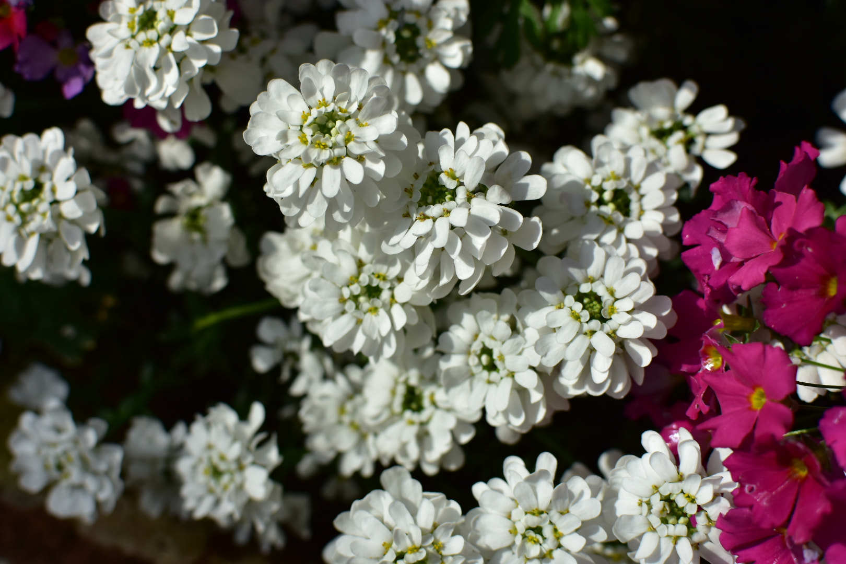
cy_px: 282
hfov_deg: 37.9
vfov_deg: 25.8
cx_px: 423
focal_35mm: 52
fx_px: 1234
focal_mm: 35
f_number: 4.5
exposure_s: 1/1000
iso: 125
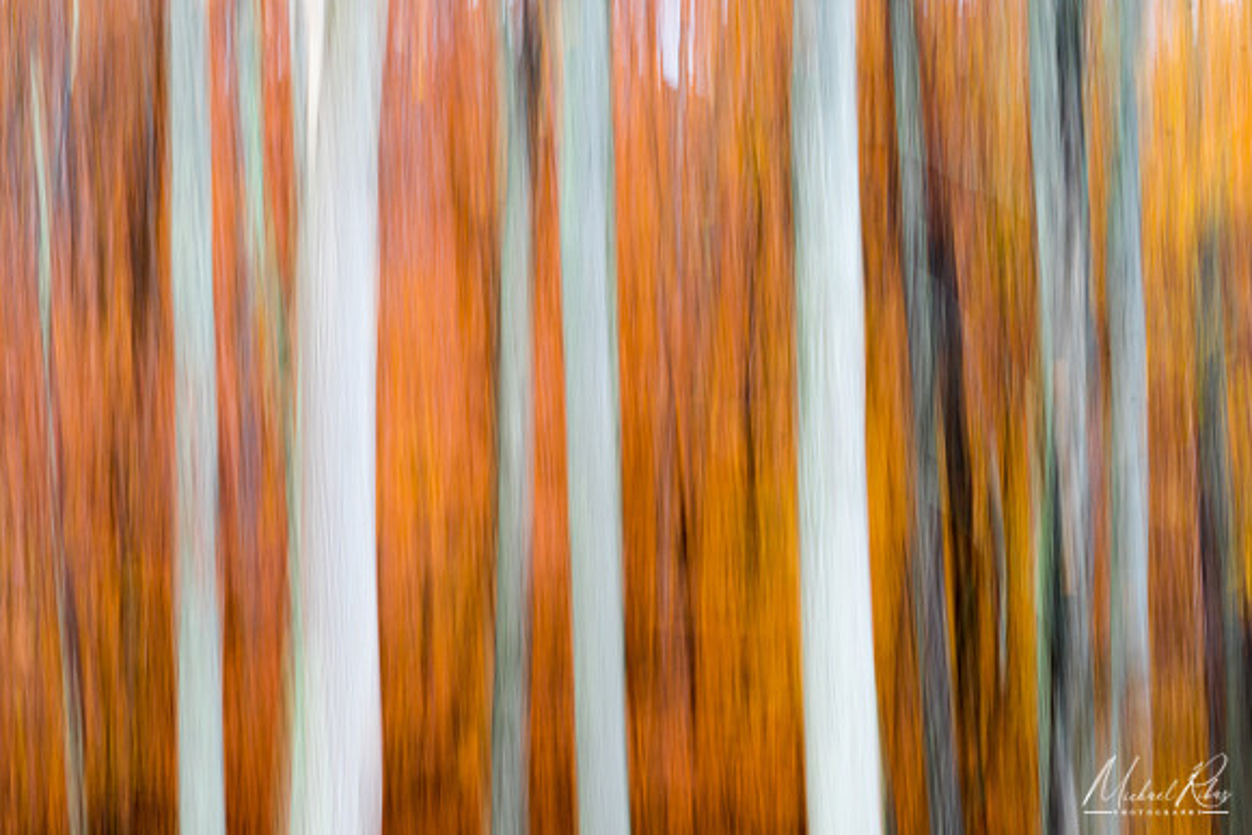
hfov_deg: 15.2
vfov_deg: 10.2
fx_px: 4696
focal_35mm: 135
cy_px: 418
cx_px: 626
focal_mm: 135
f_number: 13
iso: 64
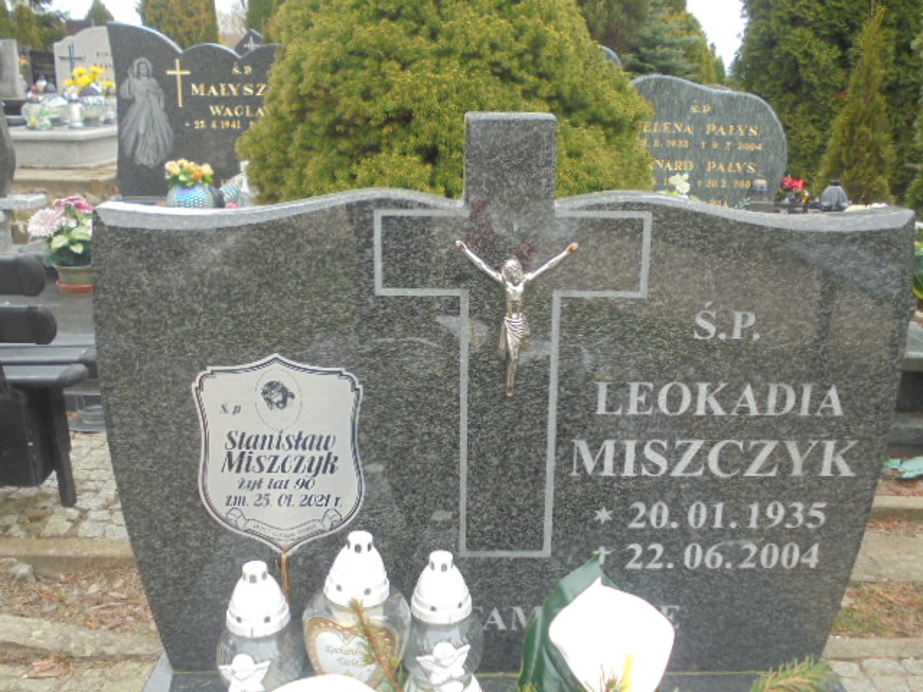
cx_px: 462
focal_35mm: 34
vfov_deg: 41.8
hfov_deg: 54.0
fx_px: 907
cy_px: 346
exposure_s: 1/100
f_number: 4
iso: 100
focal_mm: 6.1
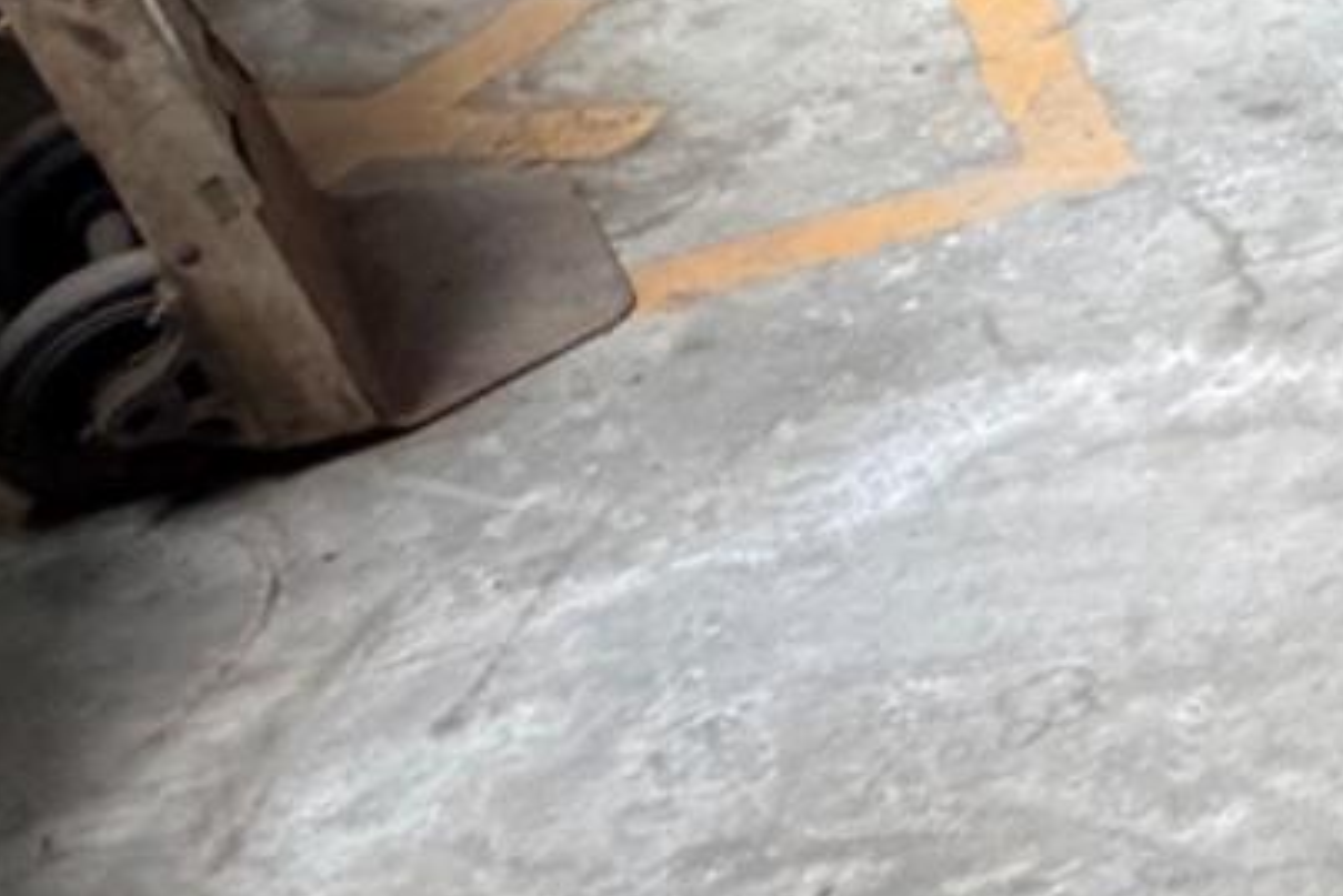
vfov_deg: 14.4
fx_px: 2761
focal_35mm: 74
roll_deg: +0.7
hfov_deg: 20.6
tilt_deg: -5.0
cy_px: -1036
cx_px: 2319
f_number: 2.2
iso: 320
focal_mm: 2.22
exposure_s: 1/89
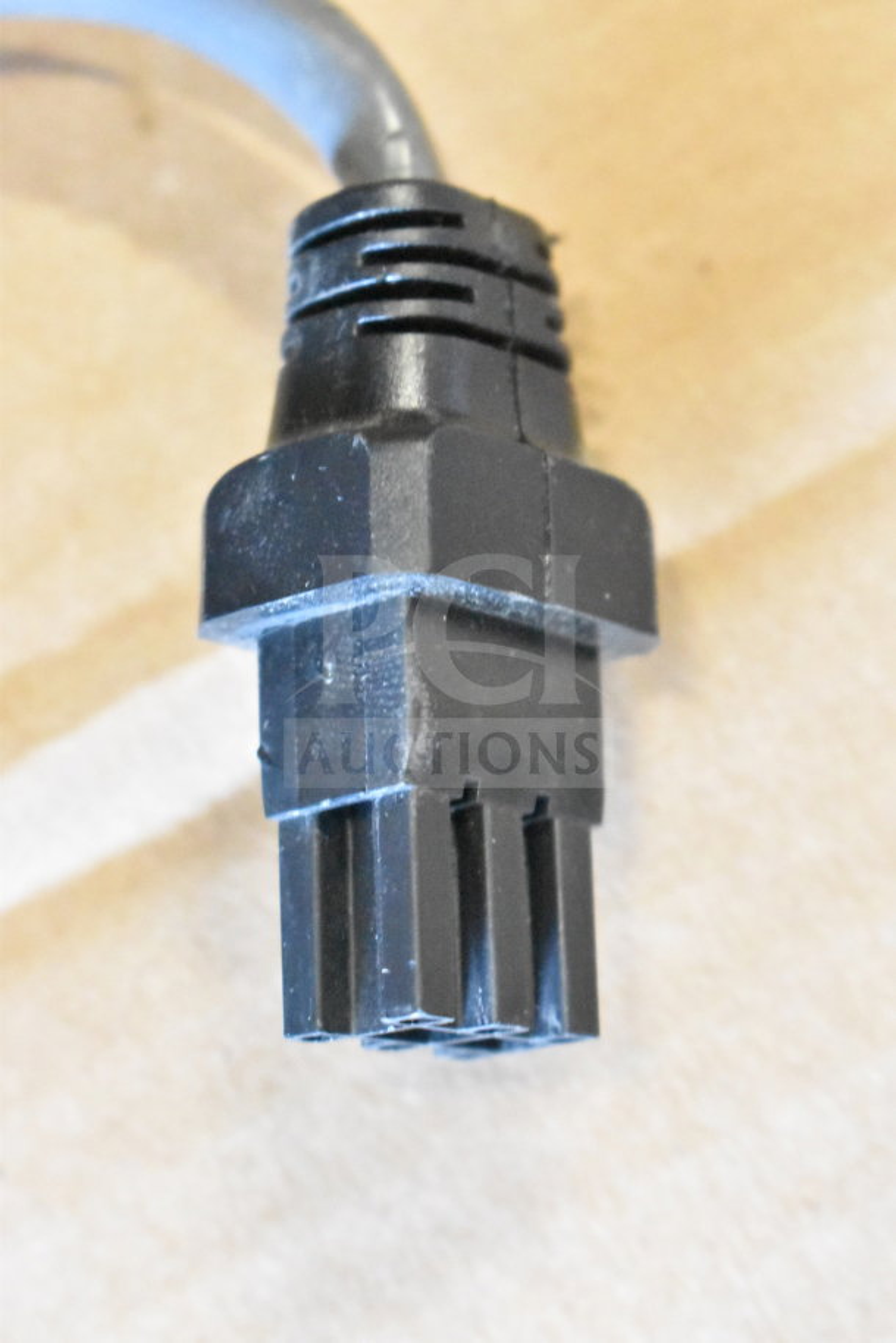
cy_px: 672
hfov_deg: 16.6
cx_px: 448
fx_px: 3080
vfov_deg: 24.6
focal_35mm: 82
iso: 20000
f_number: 5.6
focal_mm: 55
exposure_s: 1/100
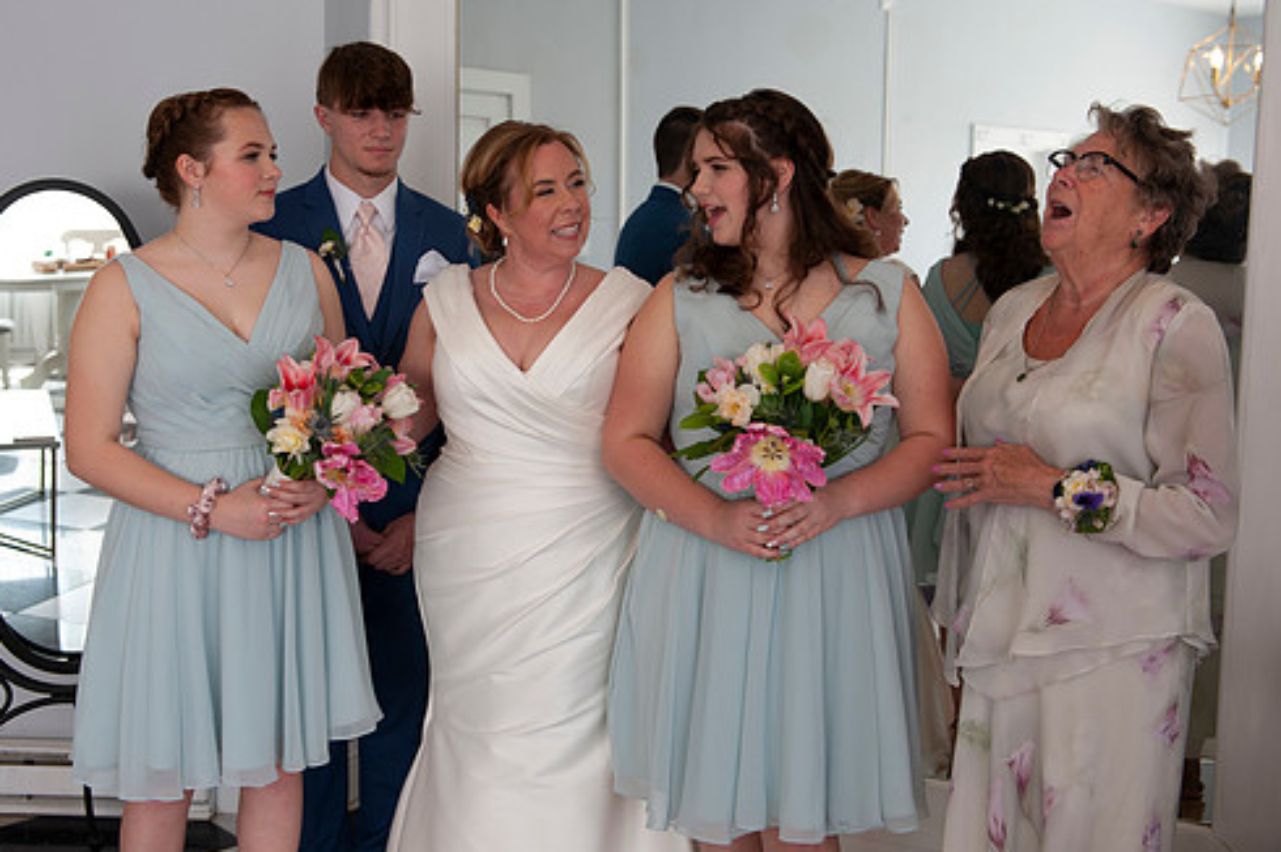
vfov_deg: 29.8
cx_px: 583
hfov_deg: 43.6
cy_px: 402
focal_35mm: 45
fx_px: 1600
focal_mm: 38
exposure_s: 1/60
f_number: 4
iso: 125
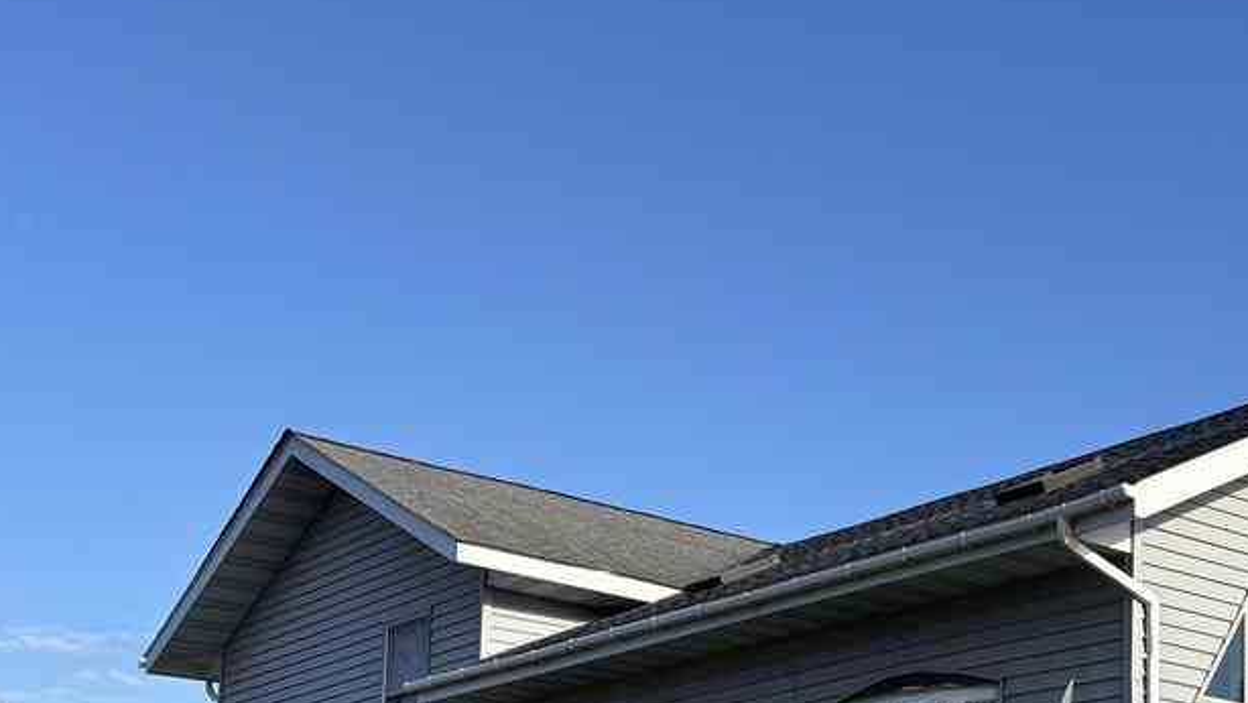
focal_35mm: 59
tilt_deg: +5.1
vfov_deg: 19.2
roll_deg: +0.4
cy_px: 846
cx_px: 1130
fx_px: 1953
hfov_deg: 33.5
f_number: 1.6
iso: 50
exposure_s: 1/2288
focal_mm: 5.96
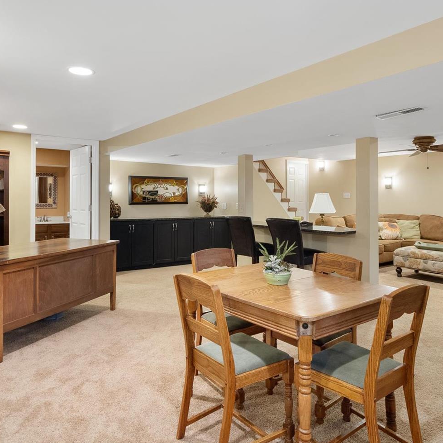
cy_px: 204
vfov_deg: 62.8
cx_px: 214
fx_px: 362
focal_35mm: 25
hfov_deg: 62.9
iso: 400
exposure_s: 1/1.25
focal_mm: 9
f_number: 7.1
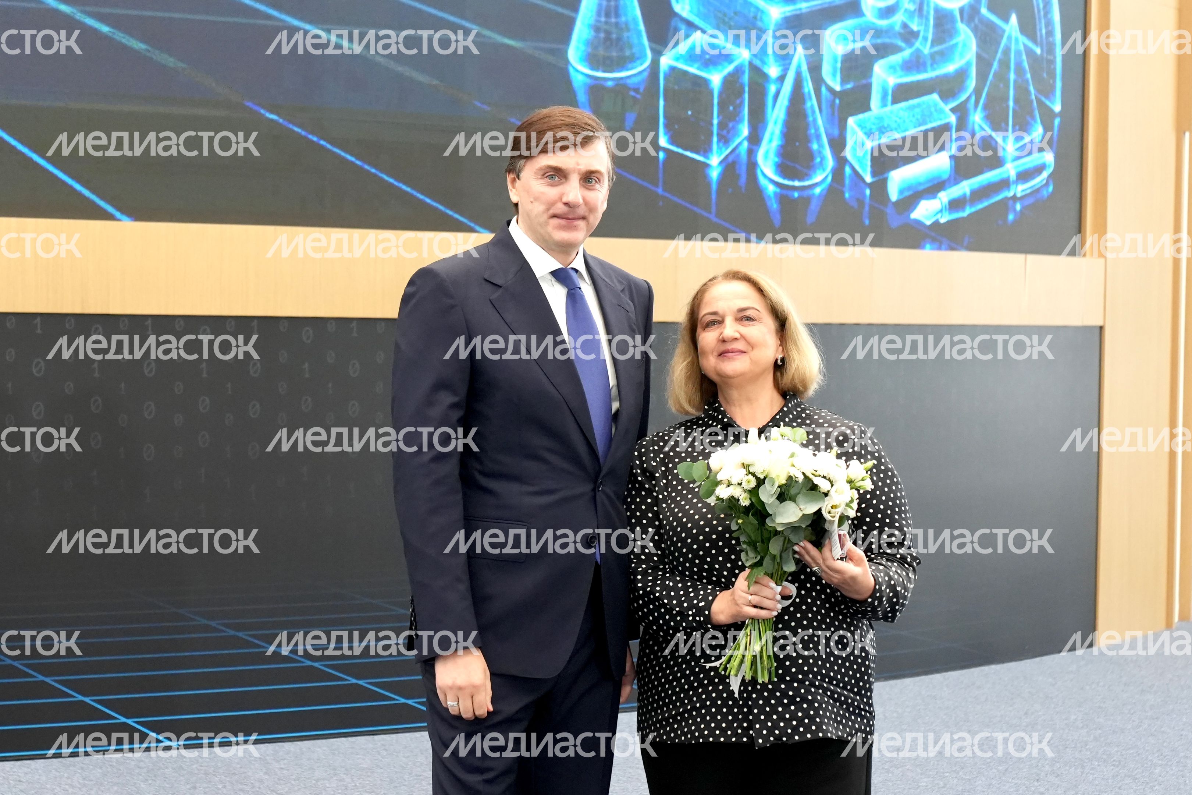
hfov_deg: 19.5
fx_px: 3476
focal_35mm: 105
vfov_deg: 13.0
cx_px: 596
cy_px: 398
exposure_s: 1/160
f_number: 5
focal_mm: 70
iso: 3200
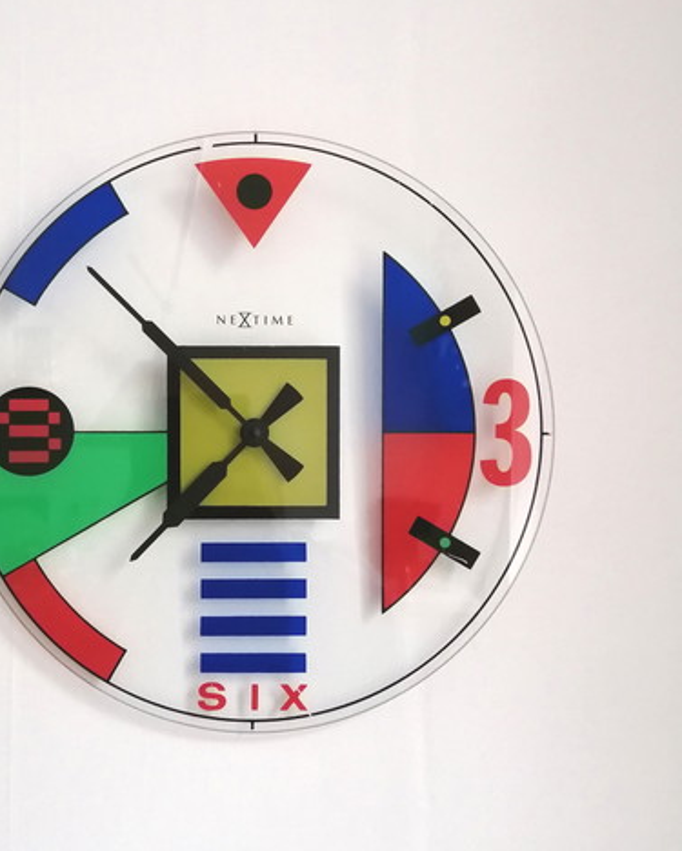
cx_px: 260
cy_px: 425
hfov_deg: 39.9
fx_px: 933
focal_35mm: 37
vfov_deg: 49.1
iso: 320
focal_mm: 3.6
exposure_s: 1/25
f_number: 1.8
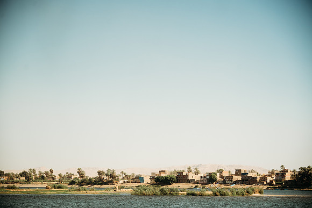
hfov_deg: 30.5
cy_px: 104
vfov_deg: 20.6
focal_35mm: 66
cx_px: 156
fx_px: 572
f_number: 4
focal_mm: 66
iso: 100
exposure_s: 1/1000
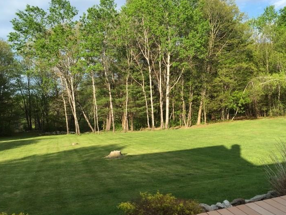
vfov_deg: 42.9
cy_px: 102
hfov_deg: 55.2
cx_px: 160
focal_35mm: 33
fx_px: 273
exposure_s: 1/842
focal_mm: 4.15
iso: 32
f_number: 2.2
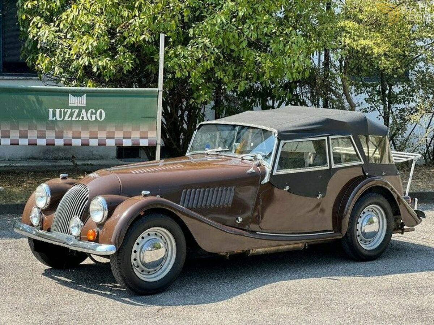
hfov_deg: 25.3
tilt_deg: -5.0
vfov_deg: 19.1
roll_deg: -0.6
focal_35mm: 77
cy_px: 162
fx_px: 965
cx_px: 217
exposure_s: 1/122
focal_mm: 9
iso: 25
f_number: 2.8
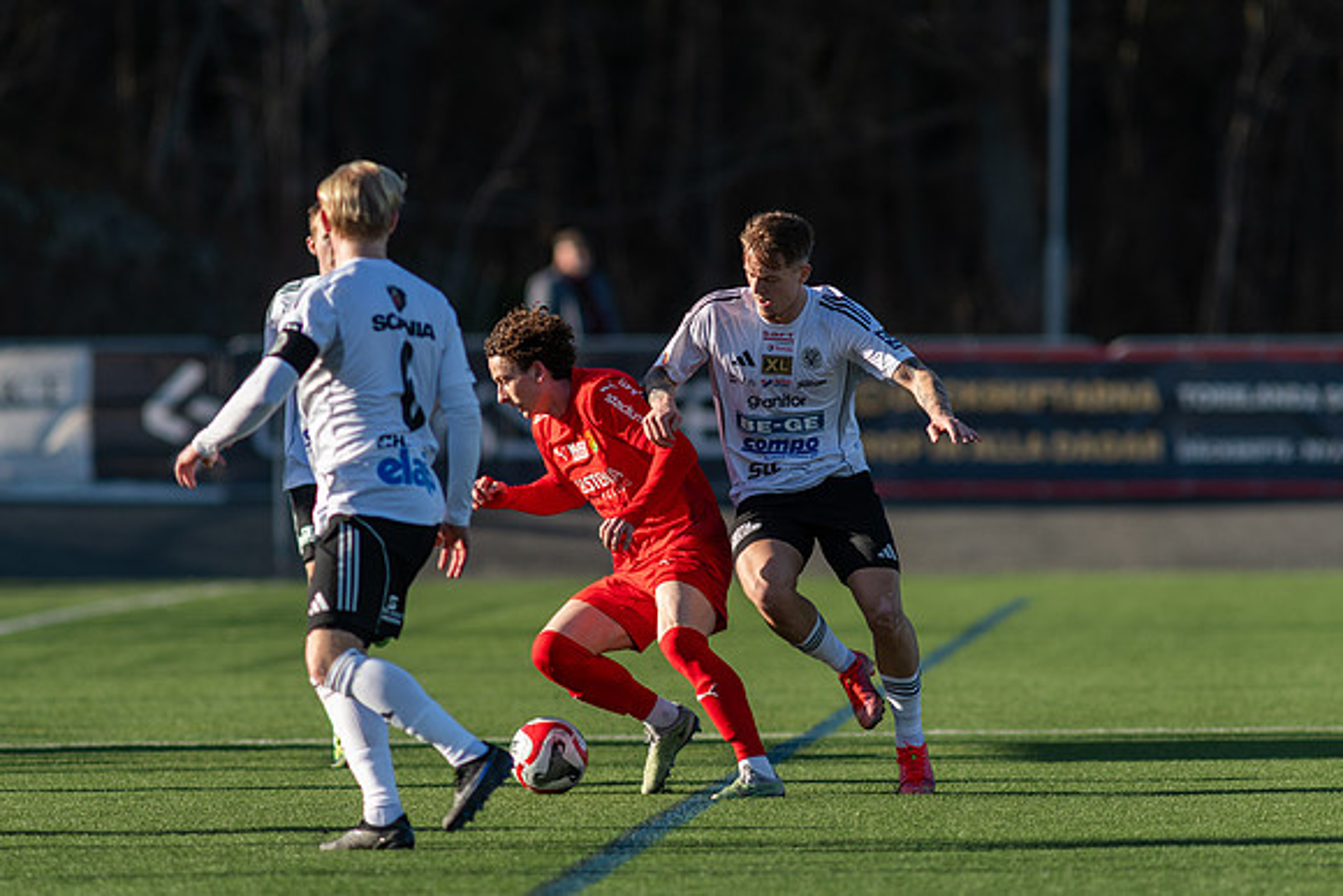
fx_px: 16896
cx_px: 672
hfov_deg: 4.6
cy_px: 448
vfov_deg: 3.0
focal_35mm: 453
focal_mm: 300
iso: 180
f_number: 3.2
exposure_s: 1/2000
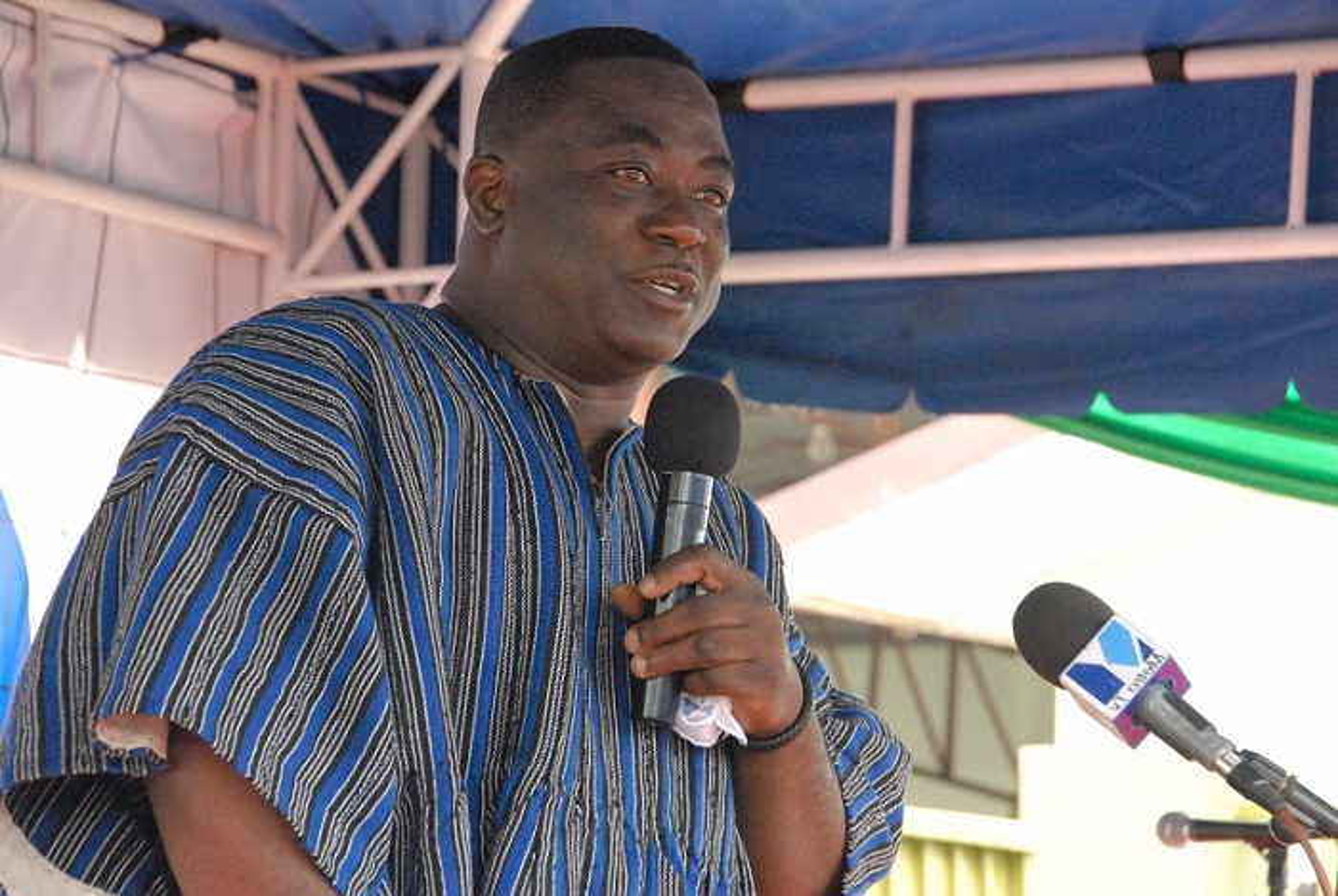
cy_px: 448
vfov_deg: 7.5
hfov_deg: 11.2
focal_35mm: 183
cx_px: 669
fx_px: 6811
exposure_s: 1/80
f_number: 10
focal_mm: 122
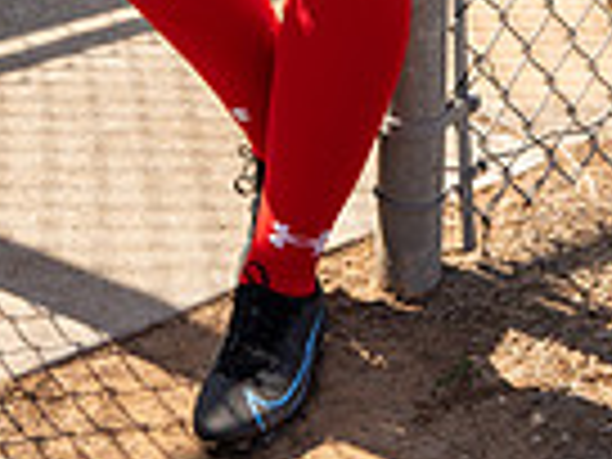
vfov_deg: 11.8
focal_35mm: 111
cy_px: -500
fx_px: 1962
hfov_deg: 17.7
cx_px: 315
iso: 100
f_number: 5.6
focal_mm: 35
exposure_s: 1/200
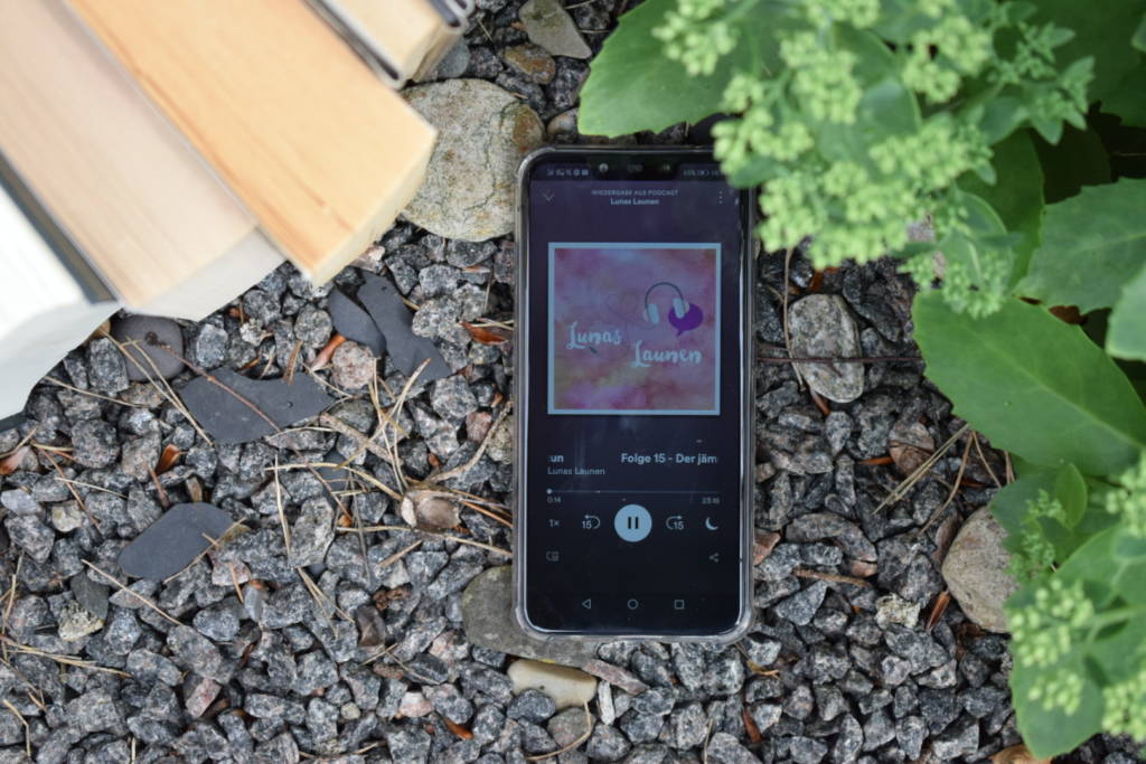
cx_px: 573
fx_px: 2483
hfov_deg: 26.0
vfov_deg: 17.5
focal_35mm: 78
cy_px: 382
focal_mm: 52
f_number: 5.6
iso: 1000
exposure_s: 1/640
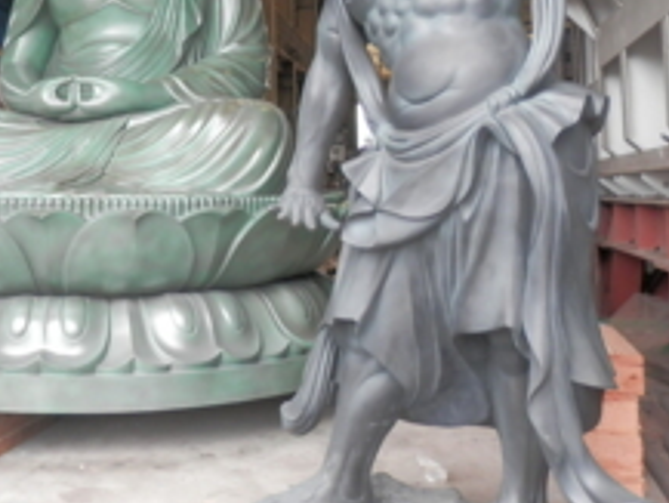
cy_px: 108
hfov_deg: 39.7
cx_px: 139
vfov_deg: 30.8
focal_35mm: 46
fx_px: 890
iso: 125
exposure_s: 1/30
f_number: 3
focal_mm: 4.5
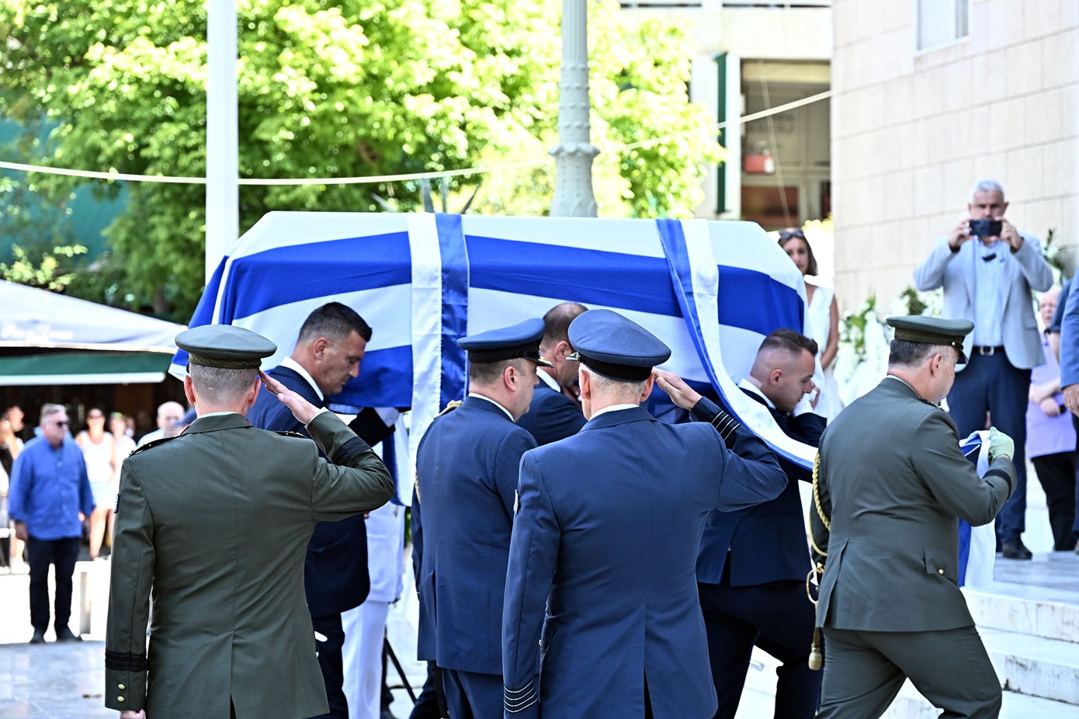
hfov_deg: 18.6
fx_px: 3296
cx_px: 540
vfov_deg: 12.4
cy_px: 360
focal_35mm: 110
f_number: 5.6
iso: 1250
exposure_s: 1/400
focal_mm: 110
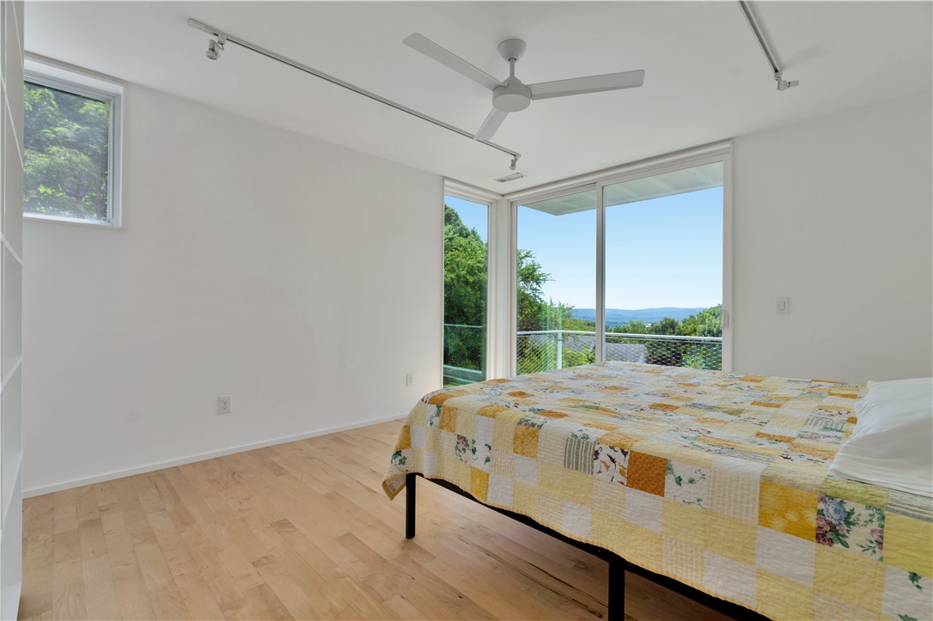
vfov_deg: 73.7
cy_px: 310
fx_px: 414
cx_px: 466
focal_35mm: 16
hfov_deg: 96.8
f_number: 6.3
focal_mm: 16
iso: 100
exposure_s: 1/60
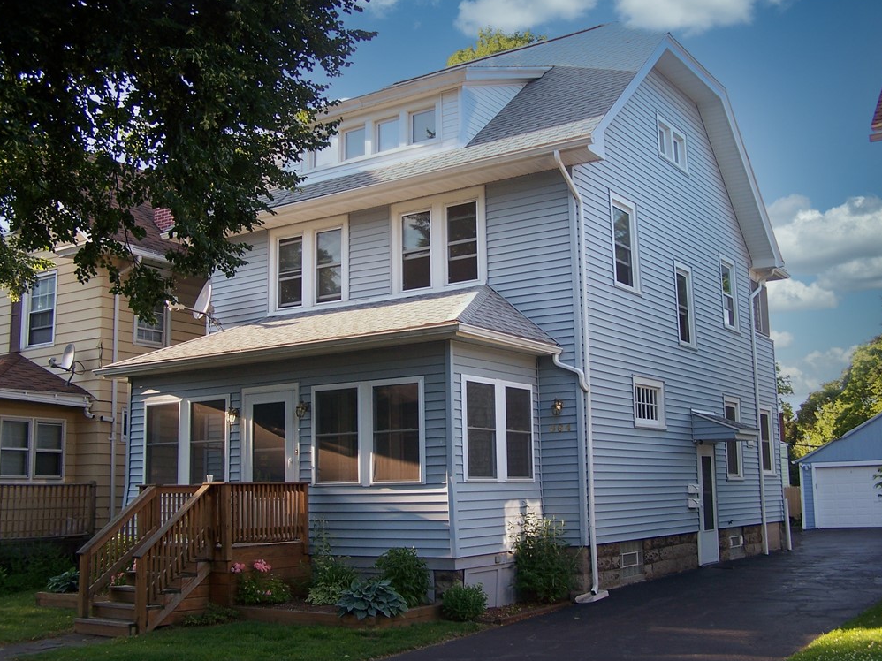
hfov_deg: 47.9
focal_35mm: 39
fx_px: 993
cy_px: 329
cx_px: 443
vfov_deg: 36.8
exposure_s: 1/133
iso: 79
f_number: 2.8
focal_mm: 6.3
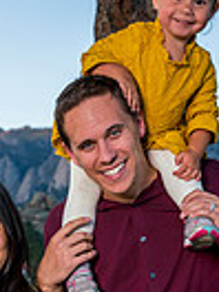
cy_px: 374
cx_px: 71
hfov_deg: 12.9
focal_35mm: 115
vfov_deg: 16.3
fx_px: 970
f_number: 5
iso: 160
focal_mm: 35
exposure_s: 1/200
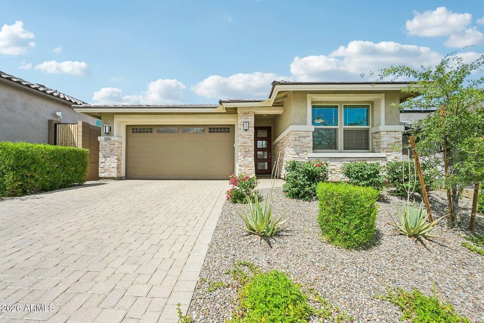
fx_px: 188
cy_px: 162
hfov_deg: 104.2
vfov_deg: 81.2
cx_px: 242
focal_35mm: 14
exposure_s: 1/2500
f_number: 8
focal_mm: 14
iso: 640
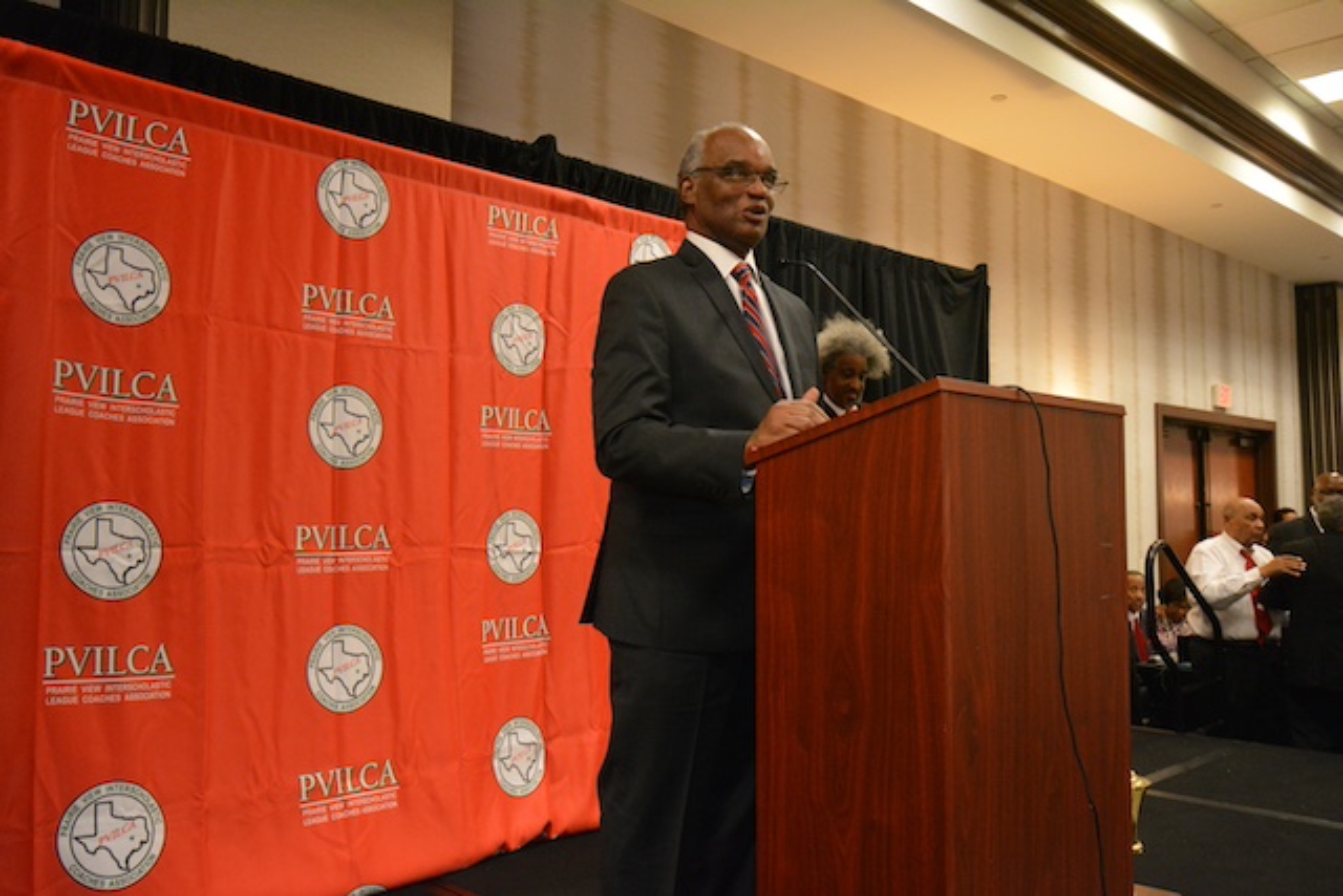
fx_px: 1119
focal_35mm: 30
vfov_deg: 43.6
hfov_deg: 61.9
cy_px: 448
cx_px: 672
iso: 3200
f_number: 5.6
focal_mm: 20
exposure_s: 1/60
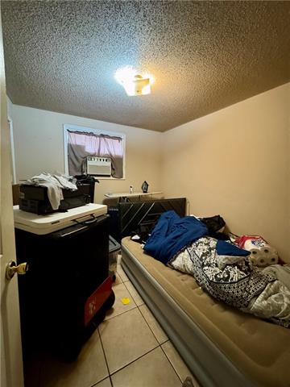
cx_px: 145
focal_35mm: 14
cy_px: 194
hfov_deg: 85.7
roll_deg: -1.0
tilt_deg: -7.4
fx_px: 156
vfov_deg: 102.1
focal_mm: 2.22
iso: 1000
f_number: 2.2
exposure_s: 1/40
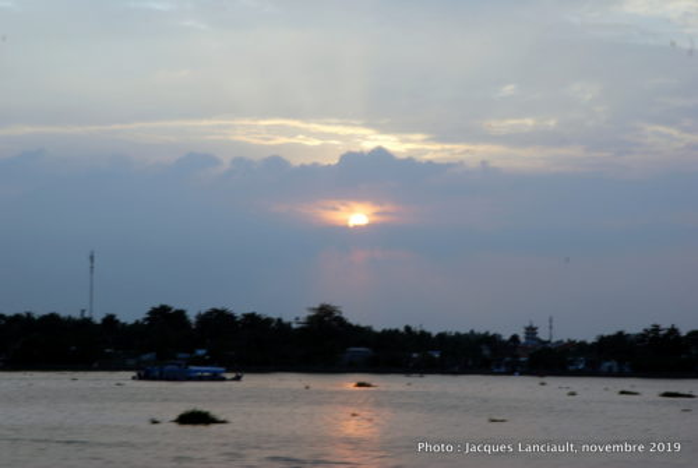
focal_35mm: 93
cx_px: 349
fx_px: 1806
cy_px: 234
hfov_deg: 21.9
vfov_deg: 14.8
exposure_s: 1/20
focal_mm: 62
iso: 100
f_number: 16
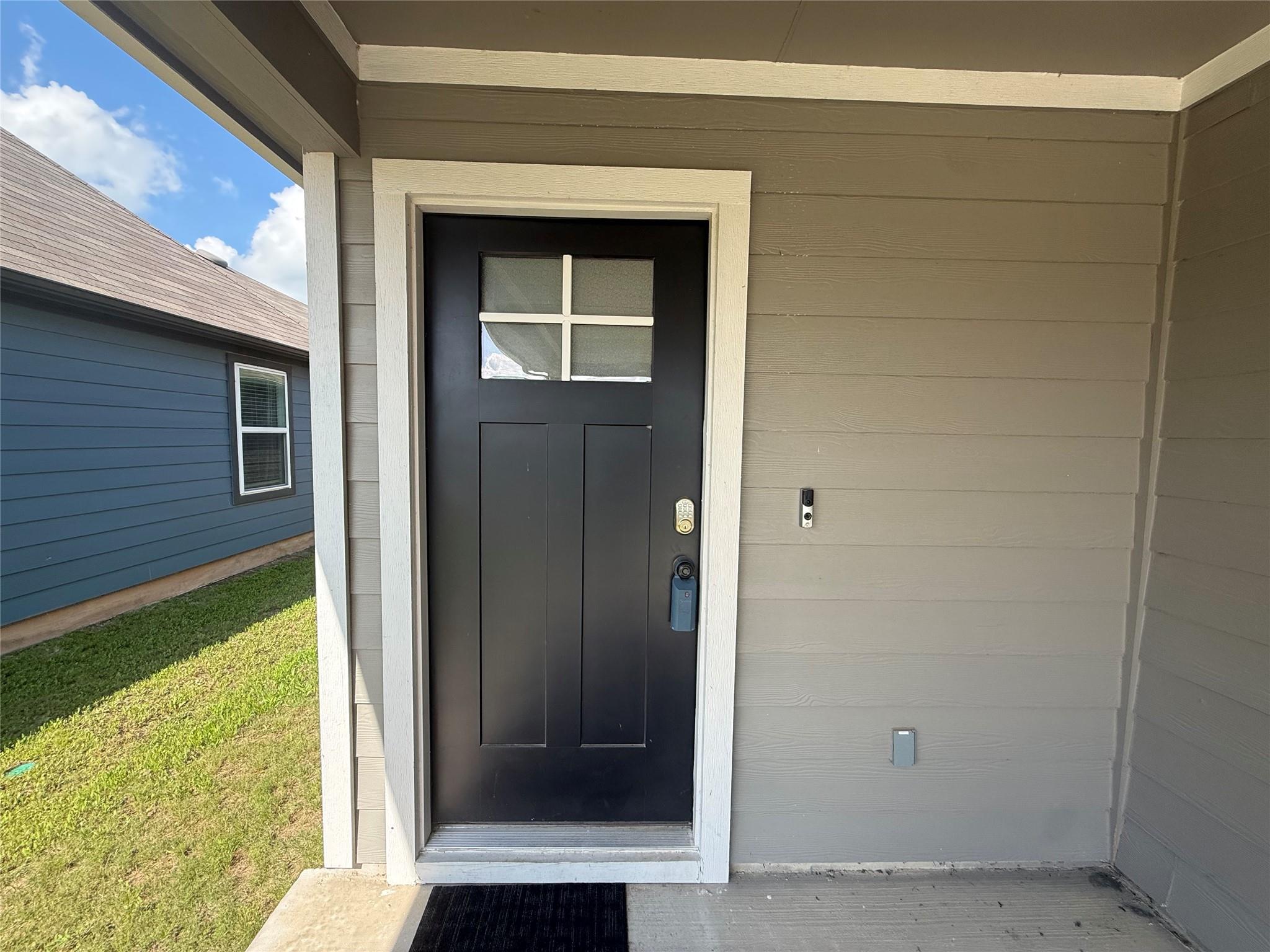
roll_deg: -1.7
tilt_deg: -4.8
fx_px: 514
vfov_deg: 85.7
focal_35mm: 14
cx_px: 635
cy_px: 476
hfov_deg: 102.1
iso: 64
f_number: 2.2
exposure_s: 1/638
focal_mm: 2.22
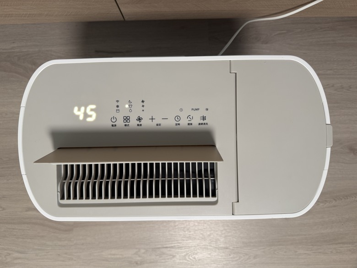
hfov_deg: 71.6
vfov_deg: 56.8
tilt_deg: -89.2
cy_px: 134
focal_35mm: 24
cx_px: 178
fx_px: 248
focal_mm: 6.76
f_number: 1.78
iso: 160
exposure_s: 1/50
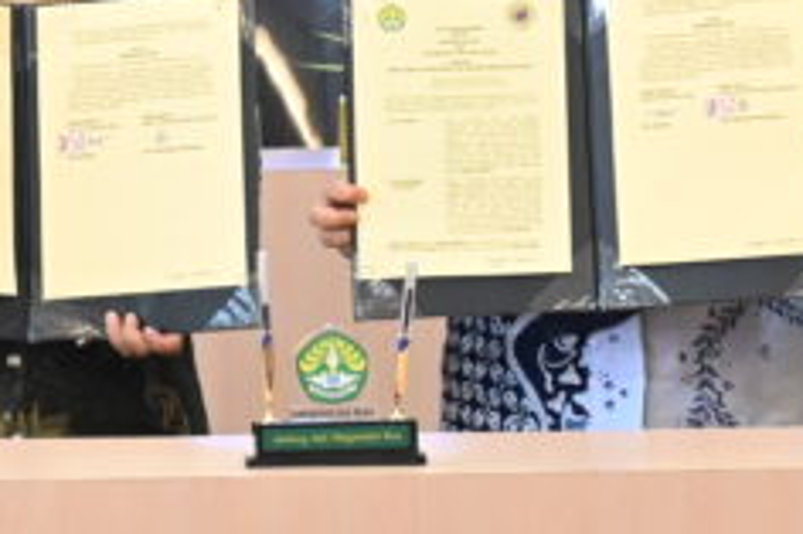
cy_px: 99
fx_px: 8136
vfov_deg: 3.8
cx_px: 408
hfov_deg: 5.7
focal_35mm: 365
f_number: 6.3
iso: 8000
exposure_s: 1/125
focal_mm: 75
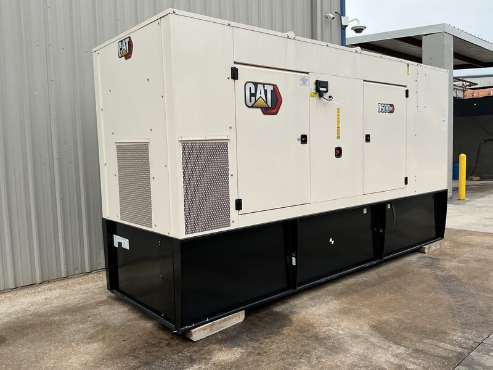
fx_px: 413
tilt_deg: -3.8
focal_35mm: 29
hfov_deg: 61.7
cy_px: 185
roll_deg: +1.4
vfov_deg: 48.2
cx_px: 246
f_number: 1.8
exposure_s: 1/397
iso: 25
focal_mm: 3
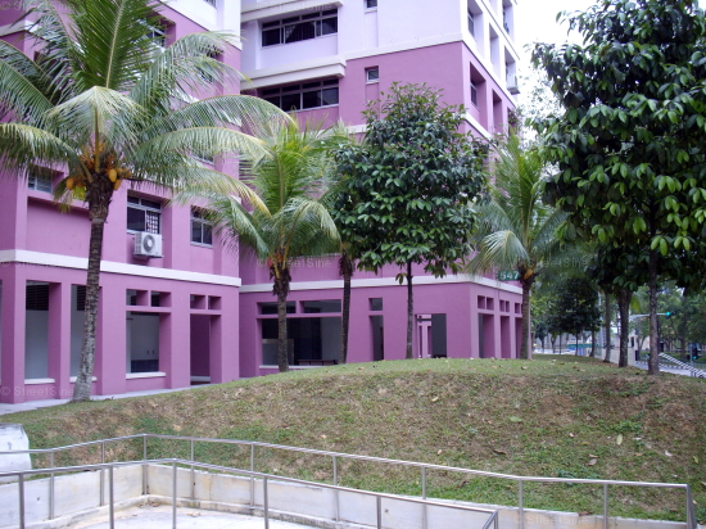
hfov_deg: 50.2
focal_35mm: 37
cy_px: 264
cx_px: 353
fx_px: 754
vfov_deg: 38.6
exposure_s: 1/125
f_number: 2.8
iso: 107
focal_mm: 6.2
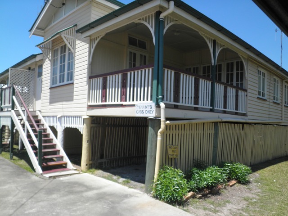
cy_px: 108
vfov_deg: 53.1
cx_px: 144
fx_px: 216
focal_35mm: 26
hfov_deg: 67.3
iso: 64
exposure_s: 1/100
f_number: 7.9
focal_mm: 4.7
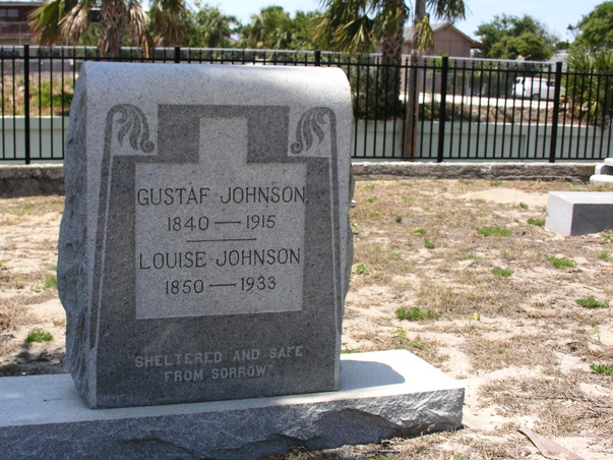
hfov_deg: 40.9
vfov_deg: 31.5
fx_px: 814
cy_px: 258
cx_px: 221
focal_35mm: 46
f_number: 4
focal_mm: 8.9
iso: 50
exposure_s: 1/373
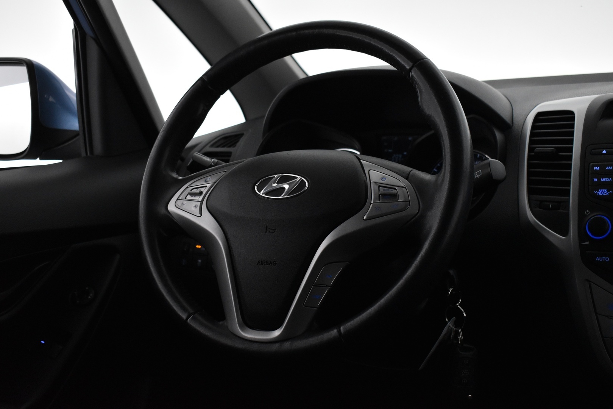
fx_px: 766
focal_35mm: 45
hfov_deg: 43.6
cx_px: 306
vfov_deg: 29.9
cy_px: 204
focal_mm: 30
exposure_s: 1/100
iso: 3200
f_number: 5
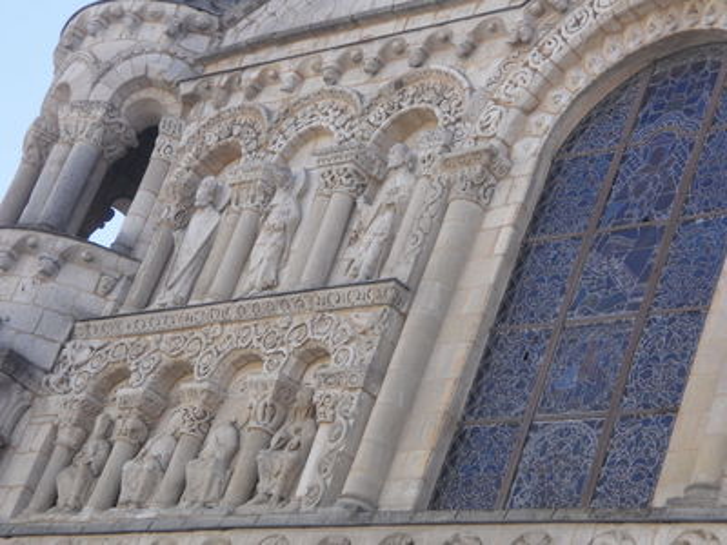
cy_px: 272
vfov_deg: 15.6
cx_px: 364
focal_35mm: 95
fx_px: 1995
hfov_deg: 20.7
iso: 64
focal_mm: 15.81
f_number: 5.4
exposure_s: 1/160
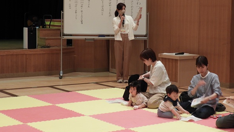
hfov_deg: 26.2
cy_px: 48
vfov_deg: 14.9
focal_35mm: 81
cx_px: 120
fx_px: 503
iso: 280
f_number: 4.5
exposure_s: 1/30
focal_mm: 12.5
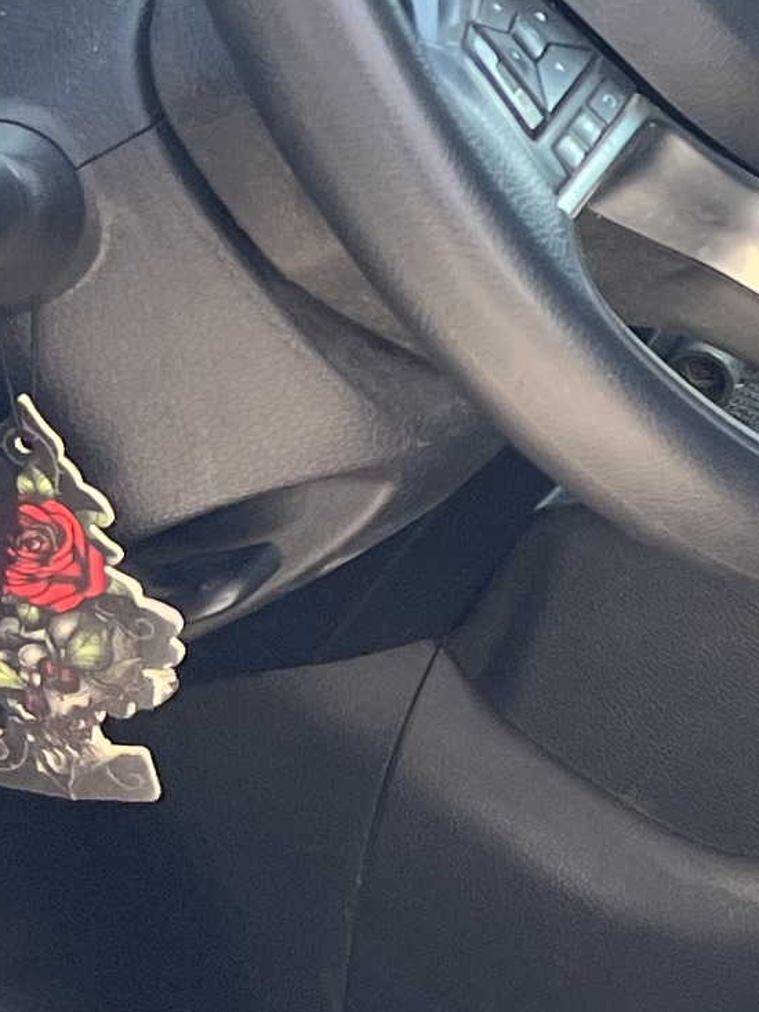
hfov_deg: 9.4
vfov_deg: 13.5
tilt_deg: -20.8
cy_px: -127
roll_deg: -3.0
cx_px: 1751
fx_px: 4179
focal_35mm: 143
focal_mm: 5.7
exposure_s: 1/171
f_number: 1.5
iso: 50
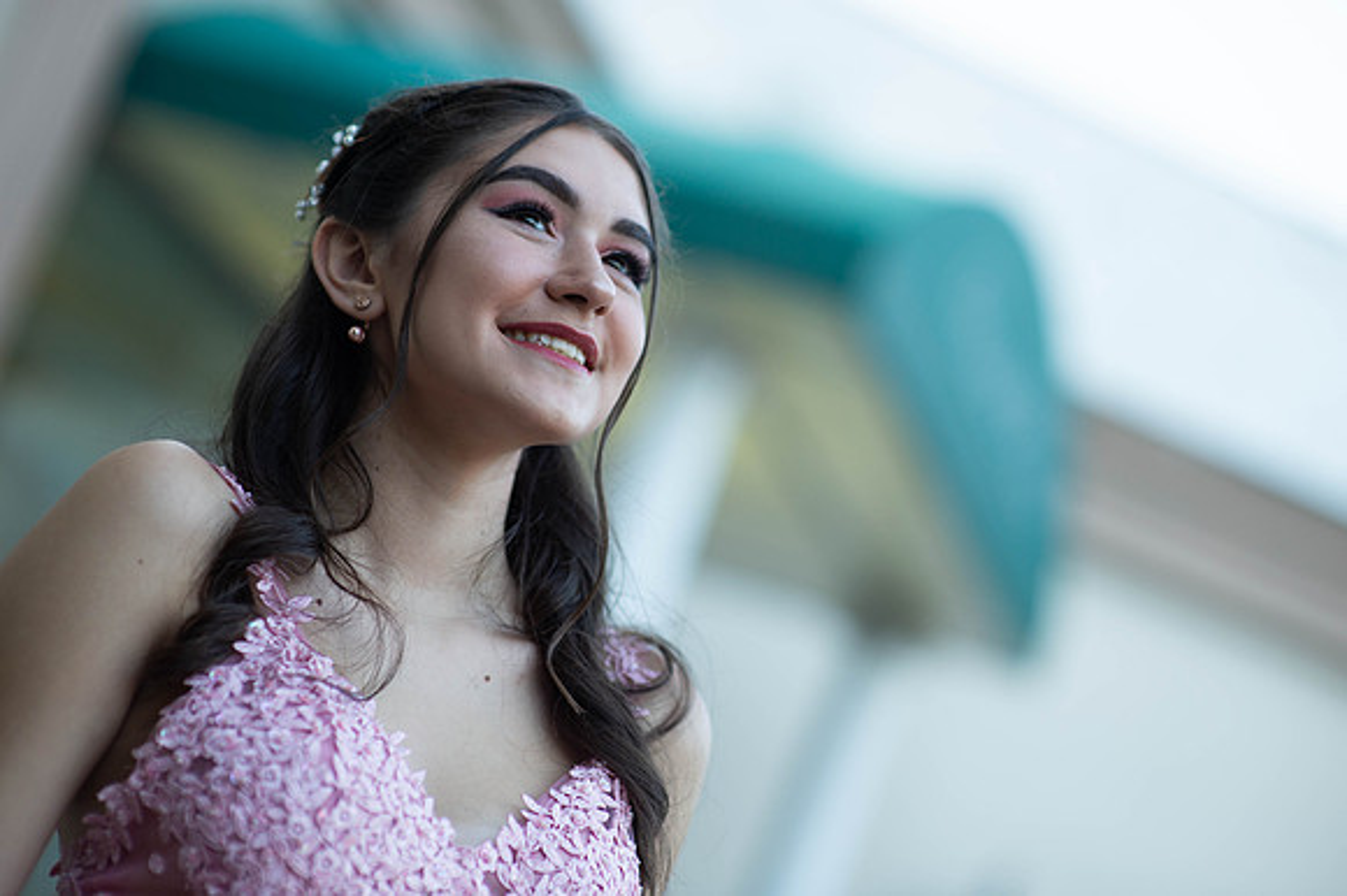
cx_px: 674
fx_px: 3178
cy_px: 448
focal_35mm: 85
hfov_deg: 23.9
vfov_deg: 16.1
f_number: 2
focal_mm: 85
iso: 250
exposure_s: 1/640
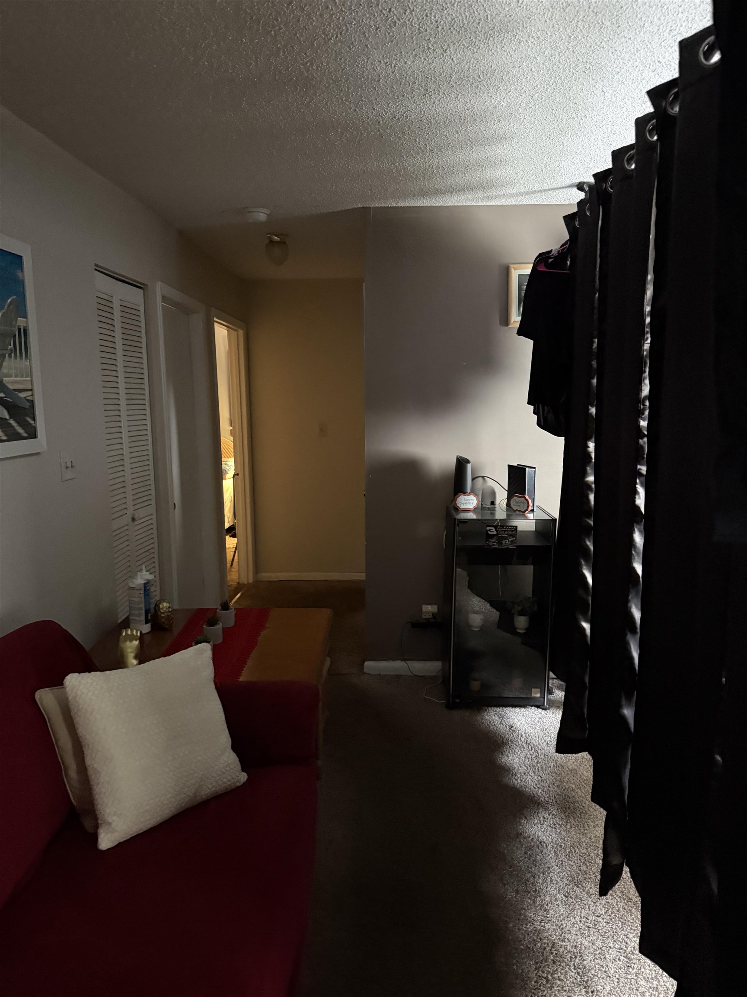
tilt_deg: -5.1
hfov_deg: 56.8
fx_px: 691
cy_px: 498
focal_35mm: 24
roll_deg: -2.3
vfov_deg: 71.6
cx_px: 374
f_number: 1.78
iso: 1600
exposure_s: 1/30
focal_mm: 6.76
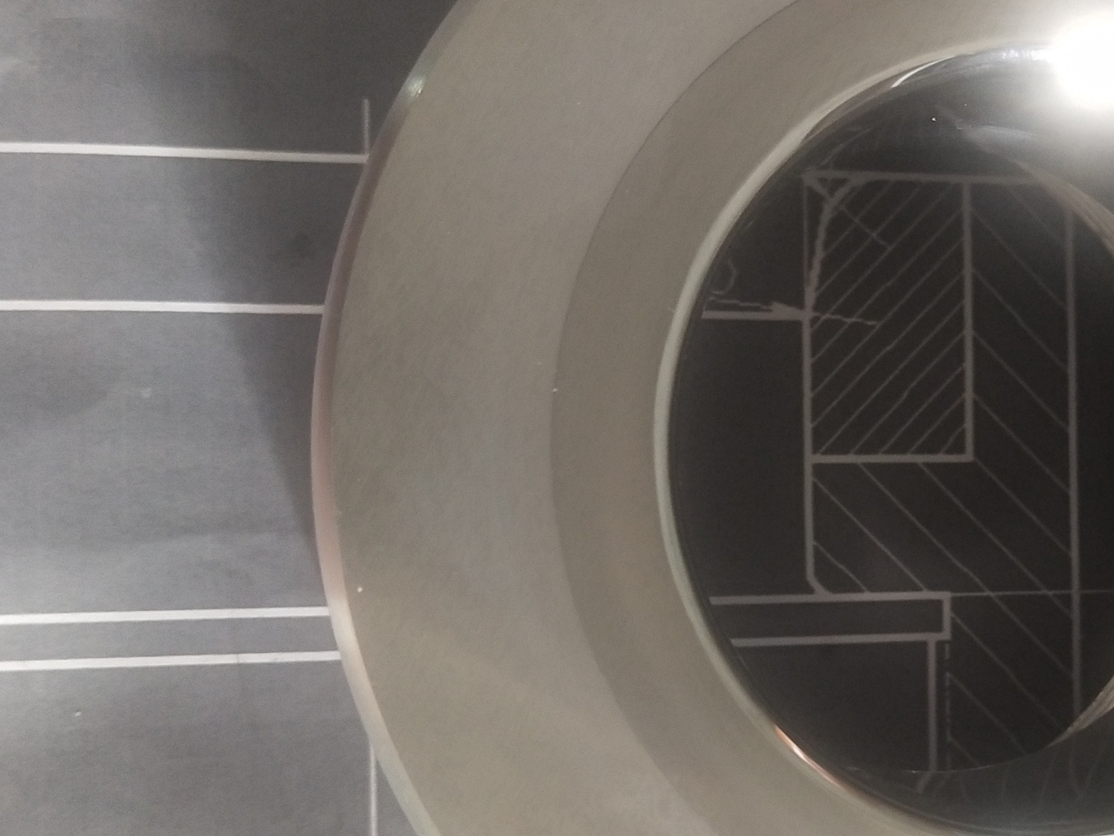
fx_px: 2060
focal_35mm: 64
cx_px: 803
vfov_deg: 22.9
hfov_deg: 29.9
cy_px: 463
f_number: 1.8
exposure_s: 1/40
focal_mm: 3.95
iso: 343
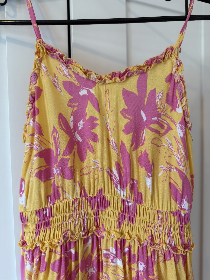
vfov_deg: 71.6
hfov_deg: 56.8
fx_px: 194
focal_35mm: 24
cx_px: 105
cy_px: 140
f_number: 1.78
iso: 200
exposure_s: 1/60
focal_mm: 6.76
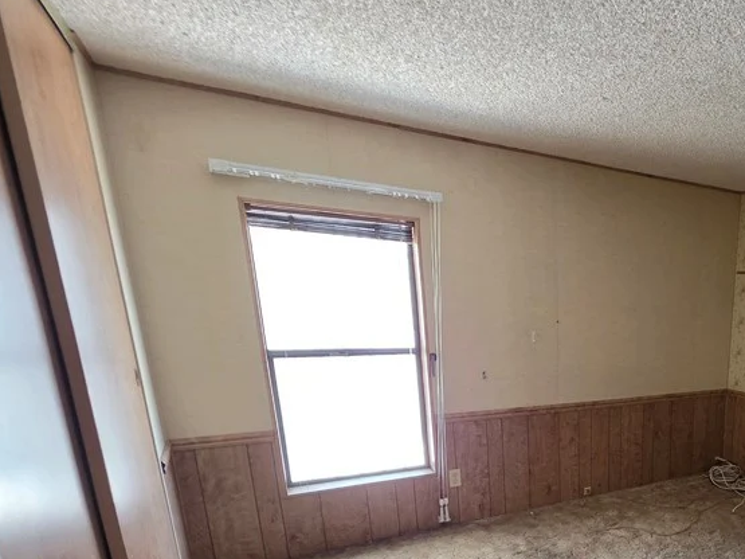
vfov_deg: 53.1
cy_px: 447
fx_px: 516
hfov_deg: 61.6
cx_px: 655
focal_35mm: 24
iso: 640
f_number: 1.9
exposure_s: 1/60
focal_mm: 2.2
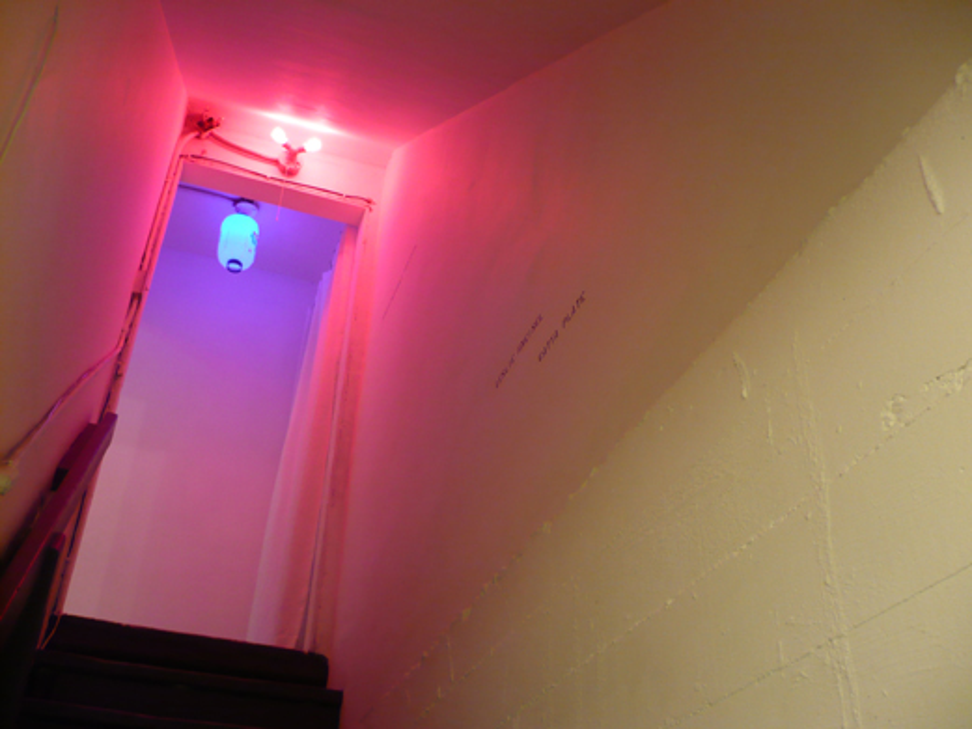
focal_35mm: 35
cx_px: 486
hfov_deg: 52.6
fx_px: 983
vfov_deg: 40.7
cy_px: 364
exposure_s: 1/10
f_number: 2.8
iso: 200
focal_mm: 5.8
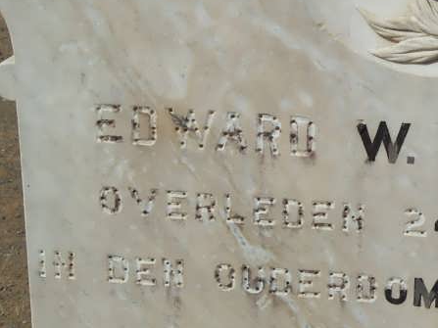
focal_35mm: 94
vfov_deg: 15.7
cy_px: 114
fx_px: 1189
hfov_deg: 20.1
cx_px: 462
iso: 80
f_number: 8.2
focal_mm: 6.3
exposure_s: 1/500
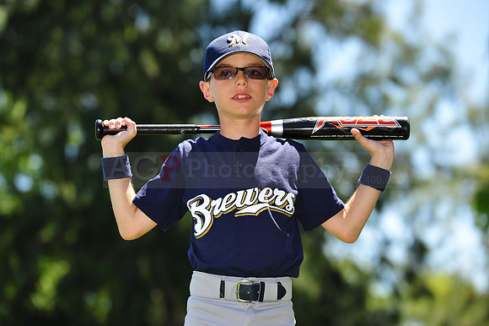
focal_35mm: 150
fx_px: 2036
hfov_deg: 13.7
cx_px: 244
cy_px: 163
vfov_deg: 9.1
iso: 200
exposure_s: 1/640
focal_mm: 150
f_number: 4
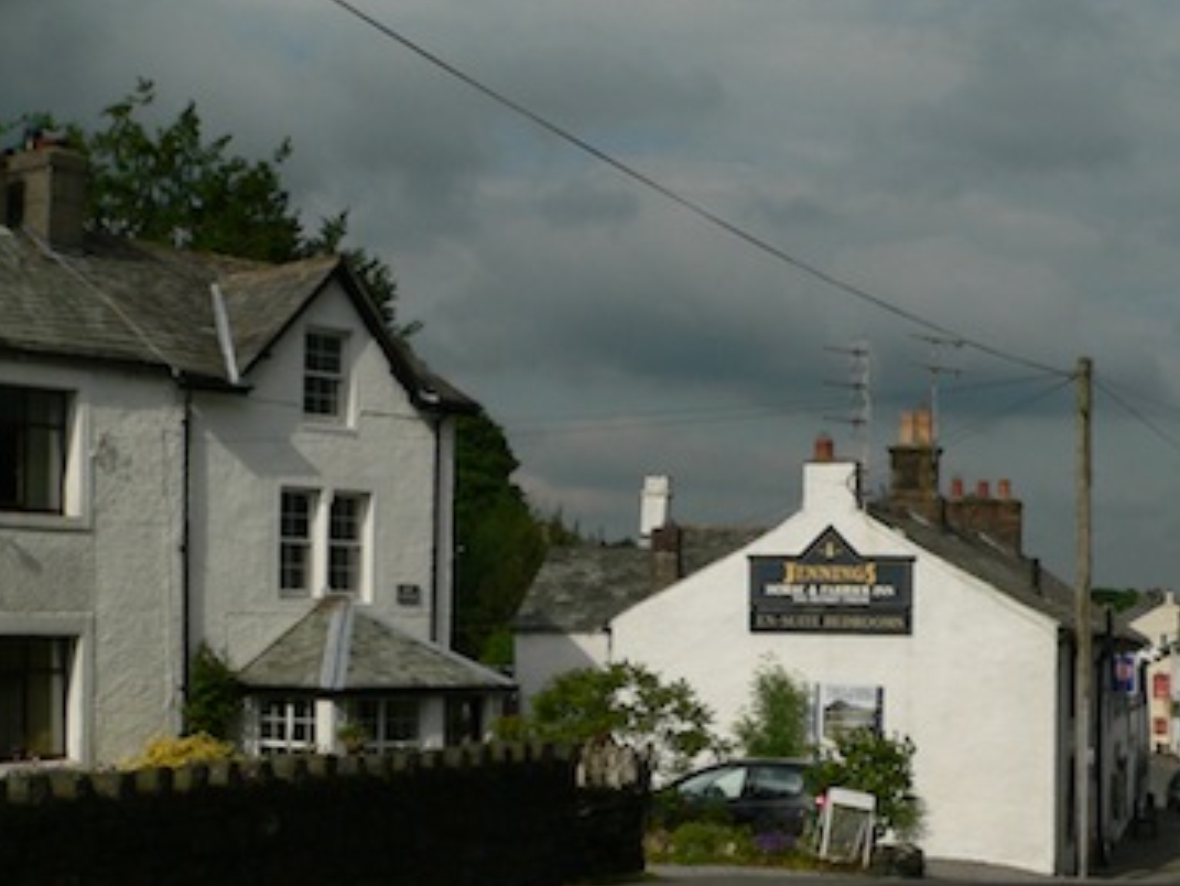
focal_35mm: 59
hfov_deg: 32.3
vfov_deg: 24.5
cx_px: 811
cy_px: 676
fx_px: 2012
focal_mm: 6
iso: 100
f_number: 7.3
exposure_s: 1/800
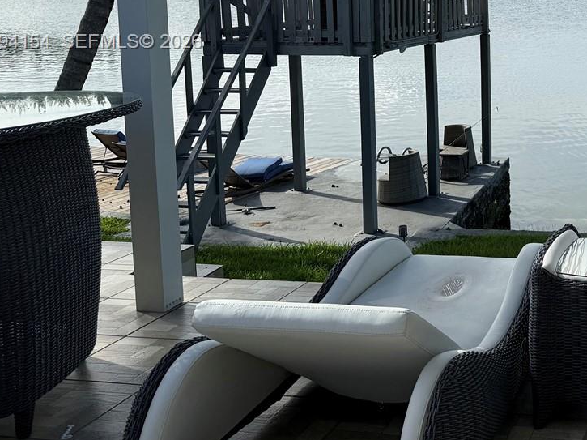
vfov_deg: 26.6
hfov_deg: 33.0
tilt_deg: -5.9
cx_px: 598
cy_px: 43
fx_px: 898
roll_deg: +1.0
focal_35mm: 53
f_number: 1.78
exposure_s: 1/4975
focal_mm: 6.76
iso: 80
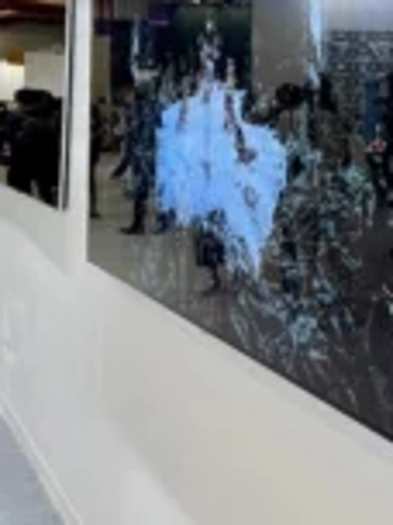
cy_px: 62
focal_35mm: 63
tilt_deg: +1.4
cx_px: 245
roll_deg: -0.9
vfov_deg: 29.6
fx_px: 954
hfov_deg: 23.2
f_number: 1.78
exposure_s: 1/120
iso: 100
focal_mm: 6.86
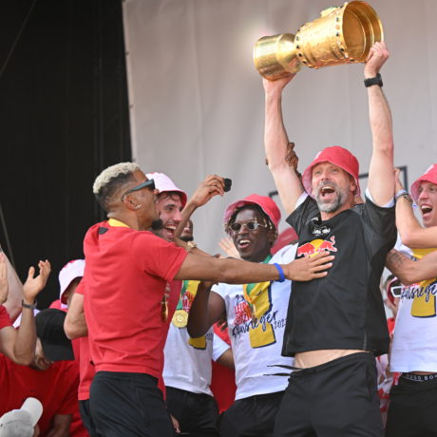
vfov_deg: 13.8
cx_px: 300
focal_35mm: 126
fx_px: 1800
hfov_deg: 13.8
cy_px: 218
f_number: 3.5
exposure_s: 1/640
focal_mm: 98
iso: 400
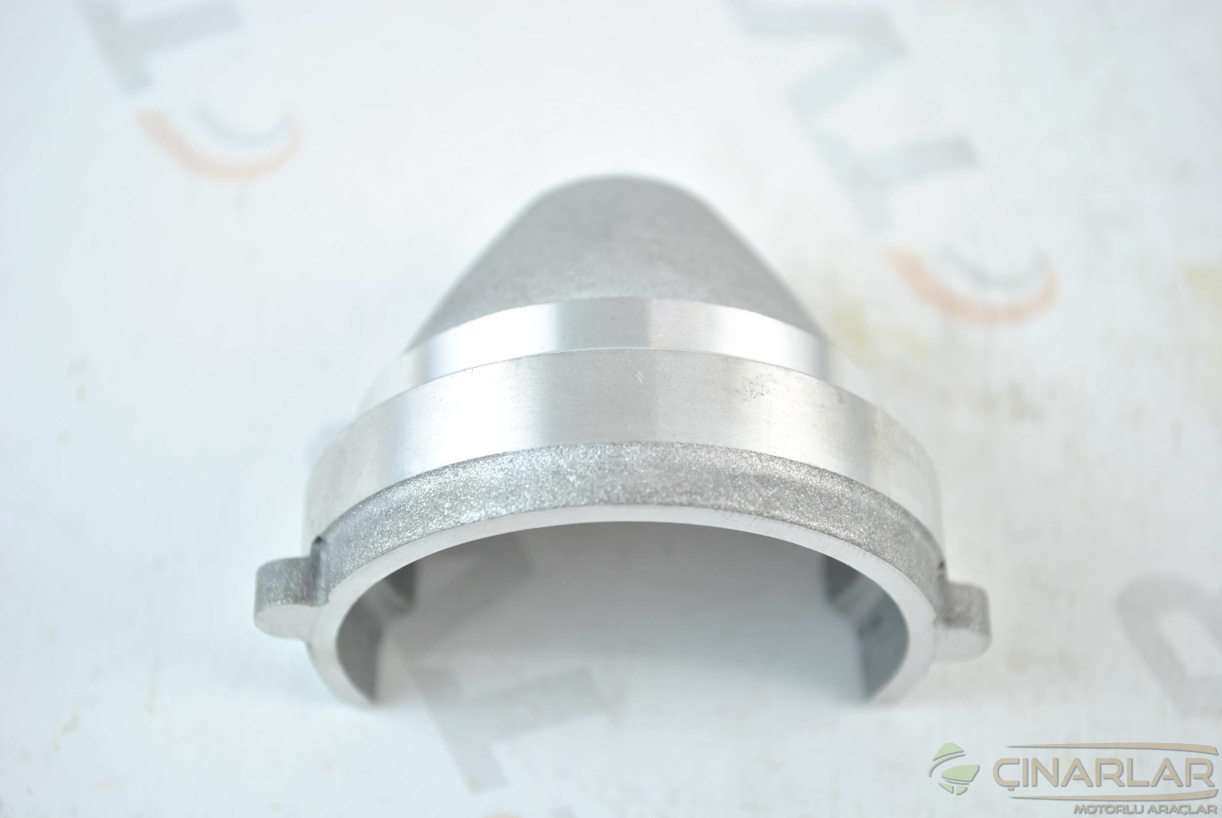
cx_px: 611
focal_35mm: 69
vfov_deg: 19.8
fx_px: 2345
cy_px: 409
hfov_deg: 29.2
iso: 200
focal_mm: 46
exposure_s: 1/25
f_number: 5.3
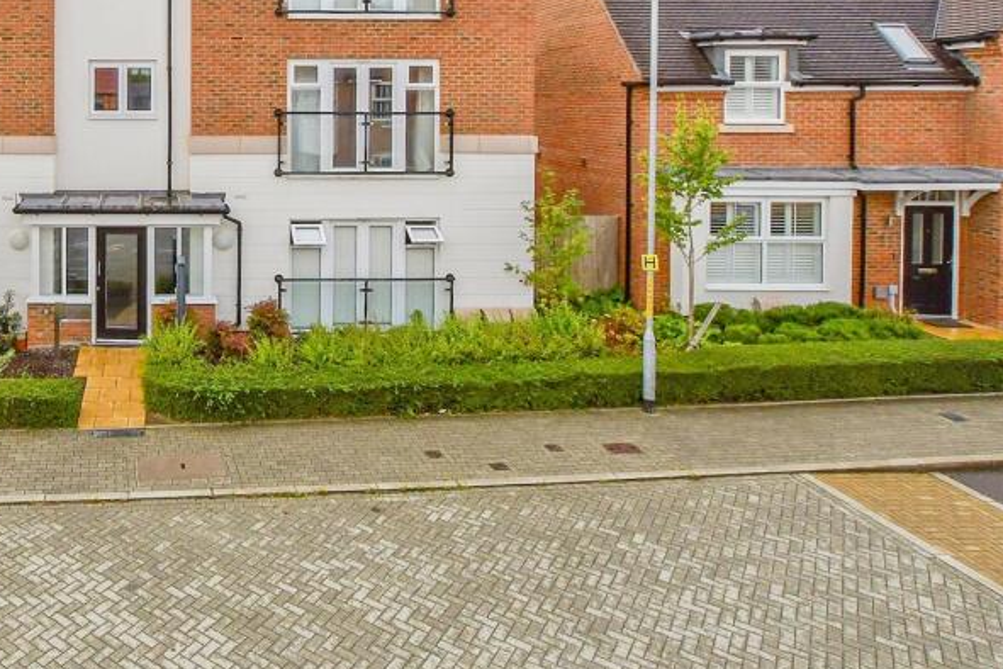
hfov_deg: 62.0
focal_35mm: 26
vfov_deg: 46.8
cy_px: 128
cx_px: 165
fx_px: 724
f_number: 8
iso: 400
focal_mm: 10
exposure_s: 1/2500
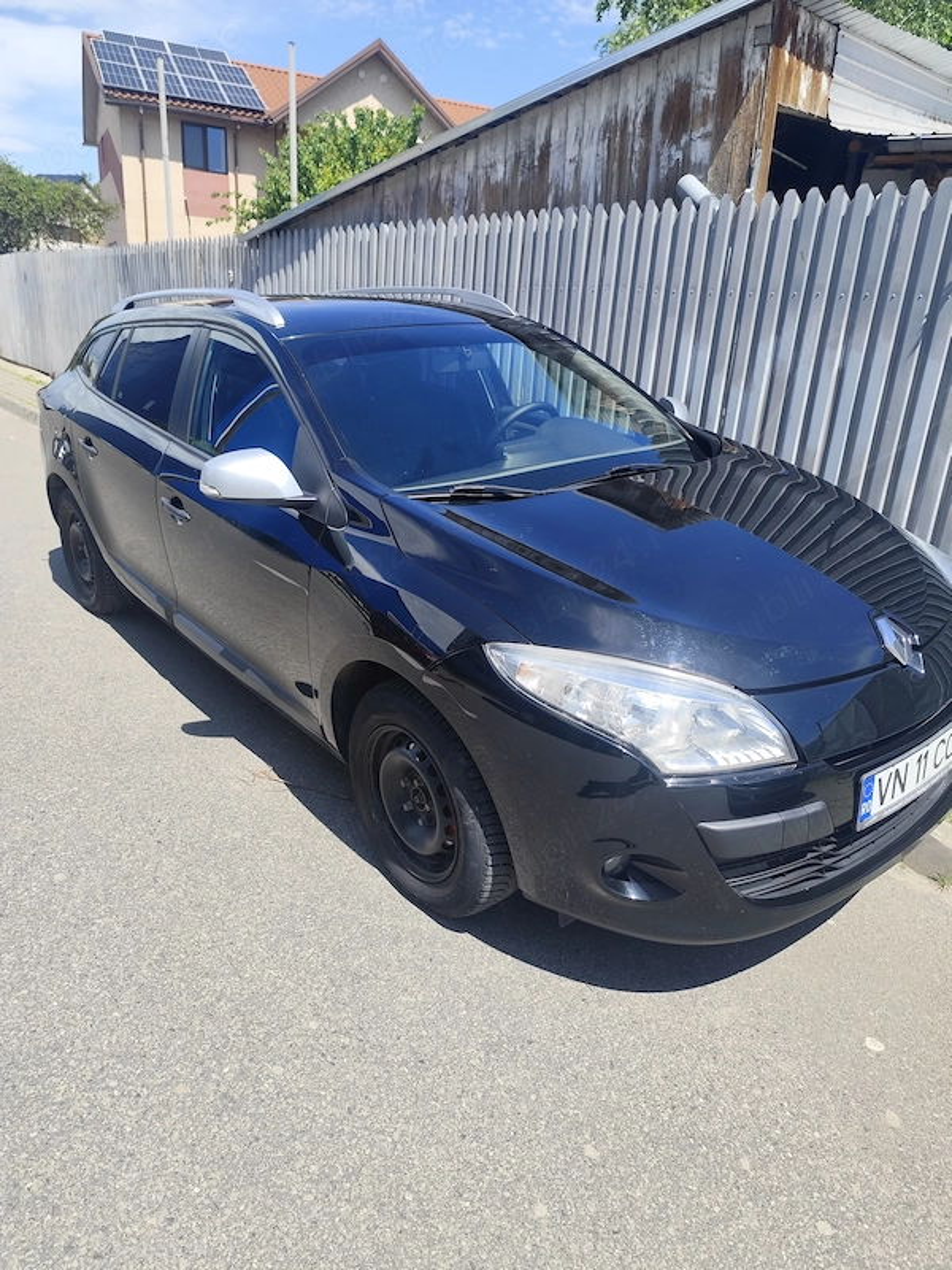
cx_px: 476
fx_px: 843
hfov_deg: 58.9
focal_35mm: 23
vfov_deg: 73.9
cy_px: 635
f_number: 1.65
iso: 50
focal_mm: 6.14
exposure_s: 1/720
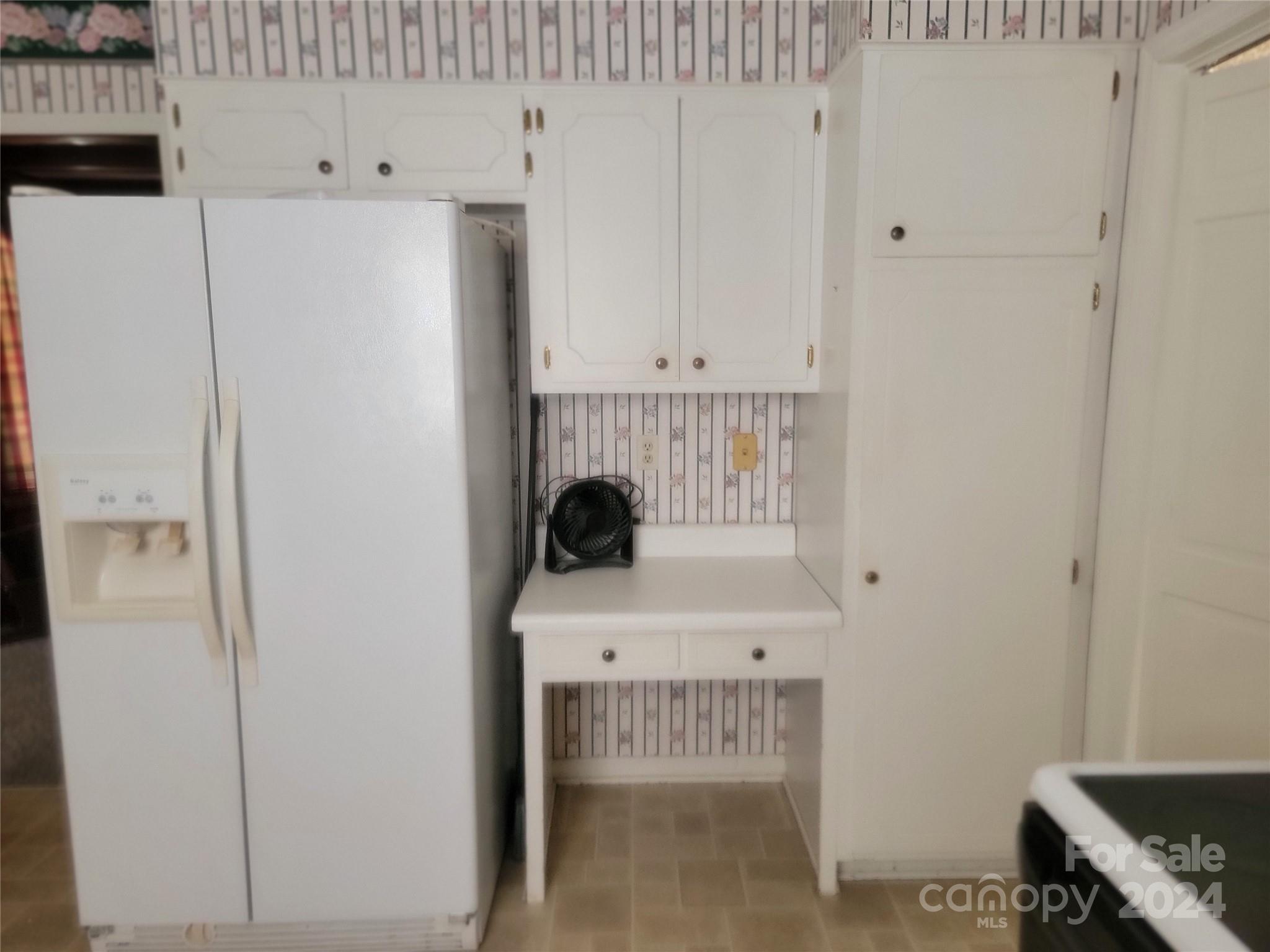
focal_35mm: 24
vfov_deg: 56.8
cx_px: 635
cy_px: 476
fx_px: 881
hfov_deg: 71.6
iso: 200
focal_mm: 6.7
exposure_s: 1/60
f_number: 1.8
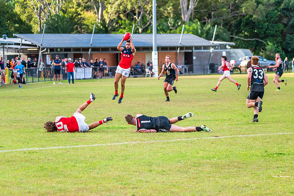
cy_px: 107
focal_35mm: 163
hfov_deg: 12.6
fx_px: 1333
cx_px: 160
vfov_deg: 8.4
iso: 1000
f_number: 5.6
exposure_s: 1/1250
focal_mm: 150
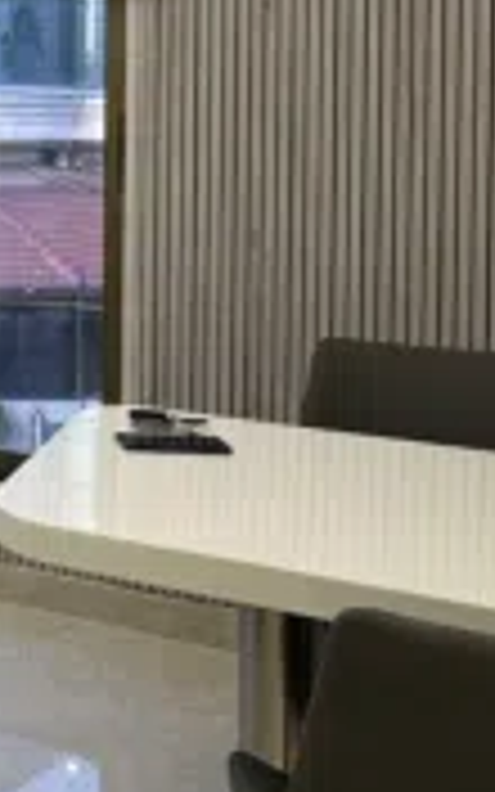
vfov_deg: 36.1
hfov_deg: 20.2
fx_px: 1166
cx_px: -270
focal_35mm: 54
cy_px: 140
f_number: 2.2
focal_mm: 2.22
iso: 100
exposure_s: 1/100
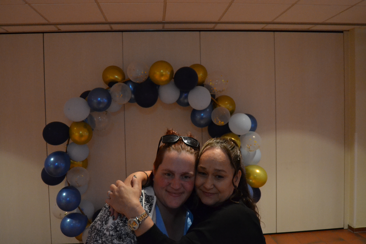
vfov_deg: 43.6
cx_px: 183
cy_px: 122
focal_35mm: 30
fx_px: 305
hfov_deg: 61.9
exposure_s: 1/60
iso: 2800
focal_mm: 20
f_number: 3.5
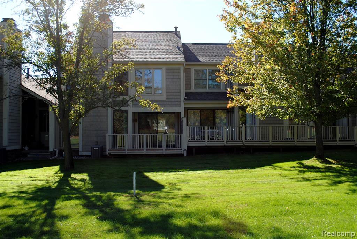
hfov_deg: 53.1
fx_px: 357
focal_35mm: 36
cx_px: 178
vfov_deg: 37.0
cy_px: 120
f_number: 6.3
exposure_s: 1/200
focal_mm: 24
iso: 100
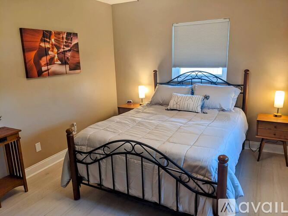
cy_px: 108
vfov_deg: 51.3
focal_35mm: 27
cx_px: 144
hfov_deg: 65.3
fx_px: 225
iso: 54
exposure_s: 1/40
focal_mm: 4.38
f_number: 1.73
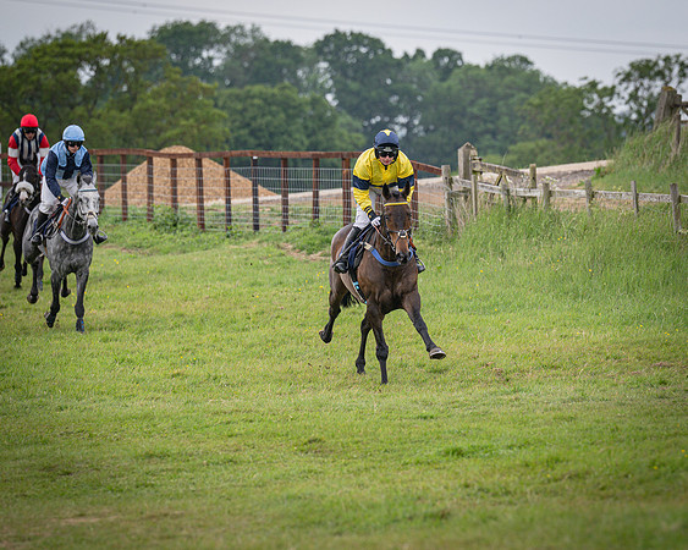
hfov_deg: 6.2
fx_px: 6353
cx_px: 413
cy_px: 275
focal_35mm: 312
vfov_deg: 5.0
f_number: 4
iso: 400
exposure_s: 1/1600
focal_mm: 185
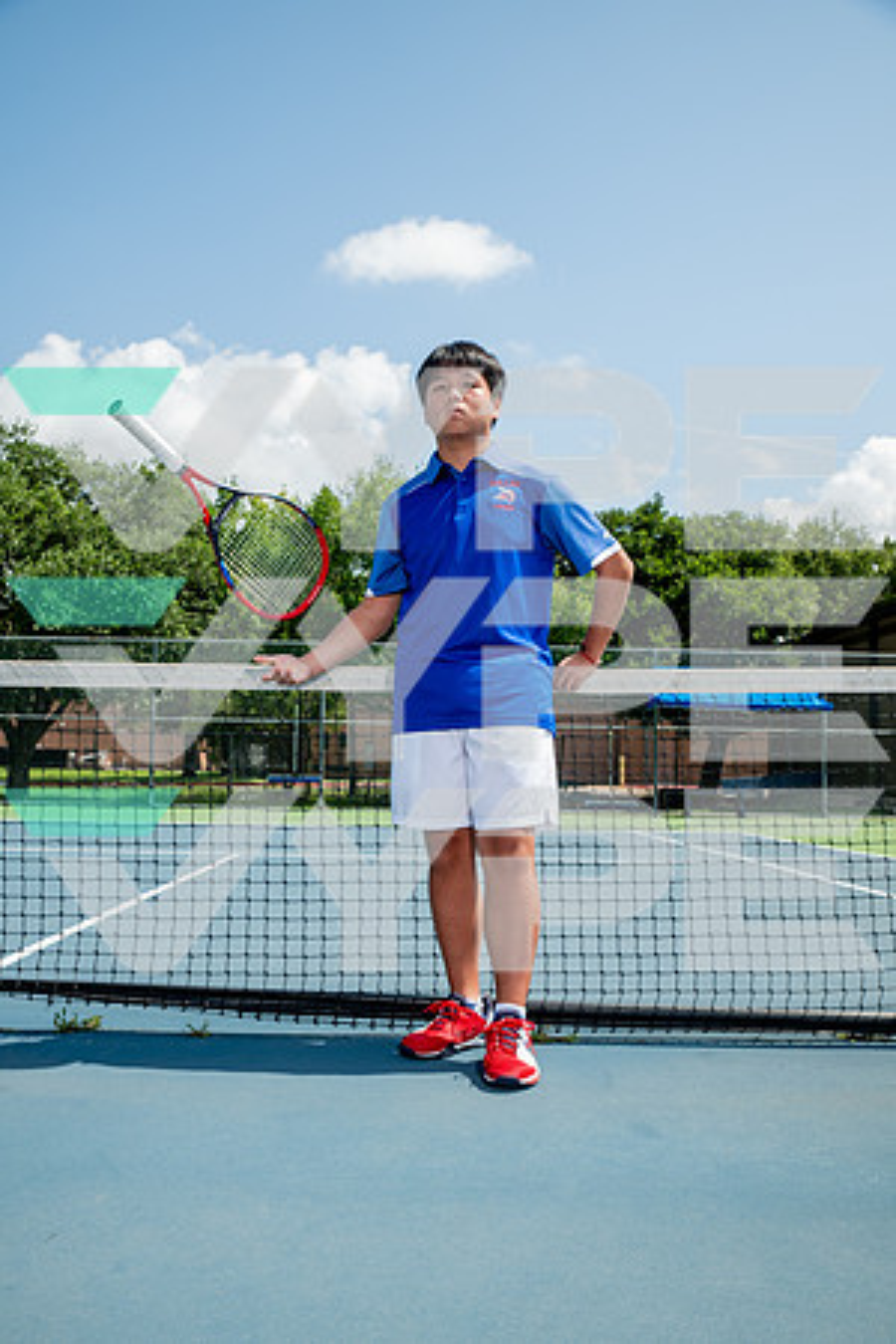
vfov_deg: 55.8
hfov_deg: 38.9
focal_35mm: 34
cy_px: 672
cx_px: 448
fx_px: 1269
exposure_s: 1/400
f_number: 7.1
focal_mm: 34
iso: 125
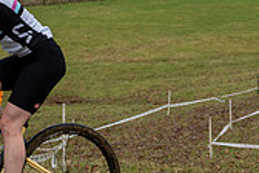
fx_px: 906
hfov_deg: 15.8
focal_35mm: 126
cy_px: -8
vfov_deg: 10.8
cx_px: -20
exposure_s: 1/1000
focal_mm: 31
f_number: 3.5
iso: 800
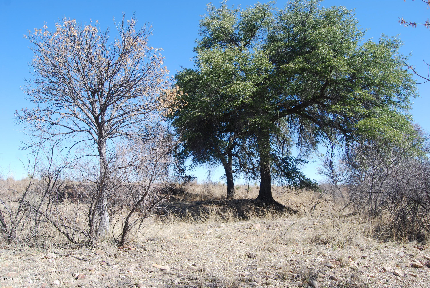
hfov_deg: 67.3
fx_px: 323
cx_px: 215
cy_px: 144
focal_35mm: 27
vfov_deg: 48.0
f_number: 6.3
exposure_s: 1/160
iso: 100
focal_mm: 18
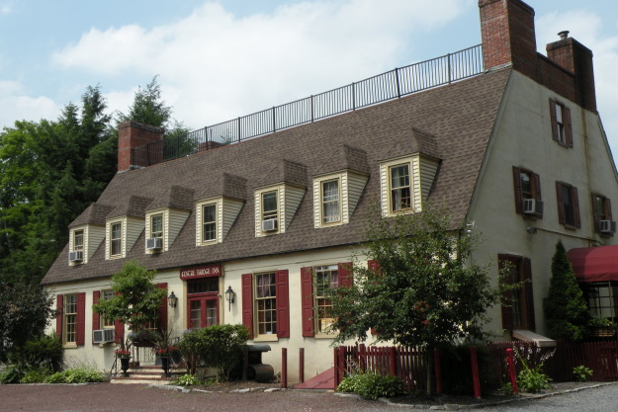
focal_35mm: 44
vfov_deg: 30.5
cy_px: 213
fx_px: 755
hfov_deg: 44.5
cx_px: 308
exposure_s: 1/237
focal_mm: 7.4
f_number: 6.3
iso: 64
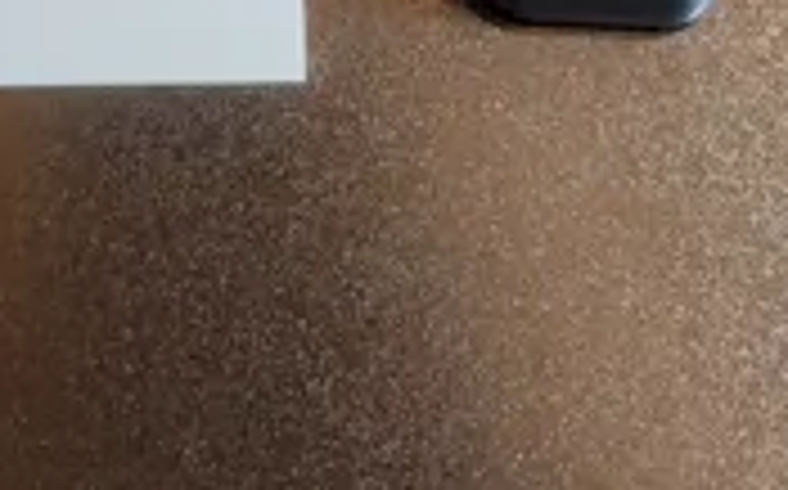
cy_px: -405
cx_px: 288
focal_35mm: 63
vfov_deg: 16.9
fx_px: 1352
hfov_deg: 32.3
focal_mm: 5.4
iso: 250
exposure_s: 1/40
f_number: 1.8
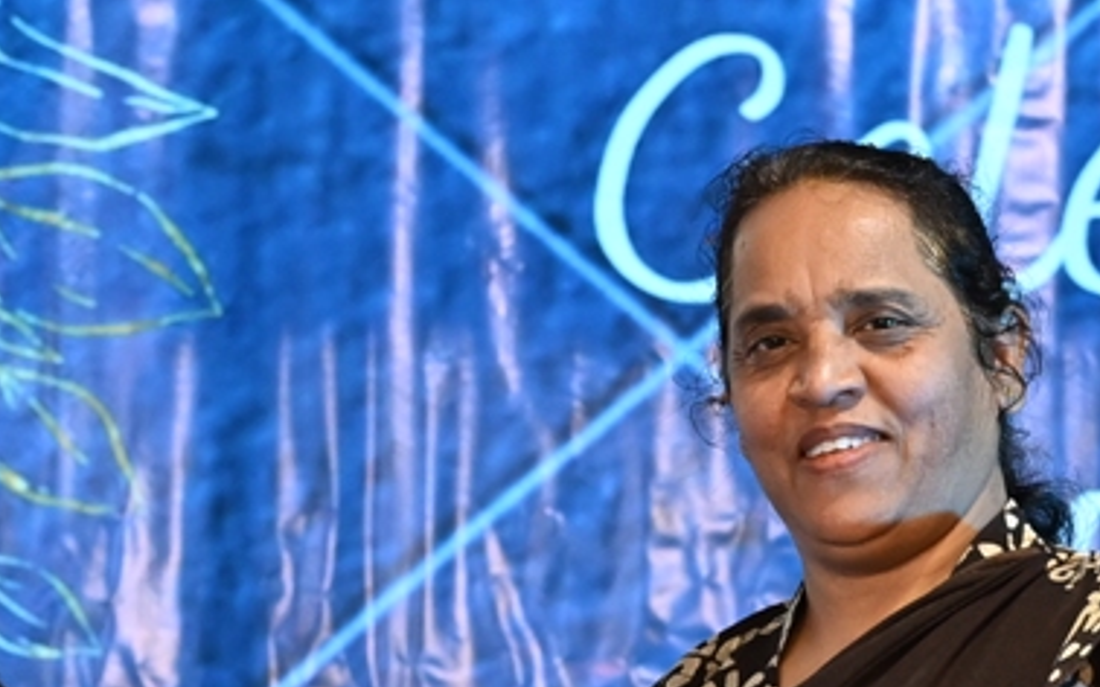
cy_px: 1231
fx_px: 8062
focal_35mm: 269
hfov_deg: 7.8
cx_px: 1167
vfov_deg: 4.8
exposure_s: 1/125
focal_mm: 55
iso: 1600
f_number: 4
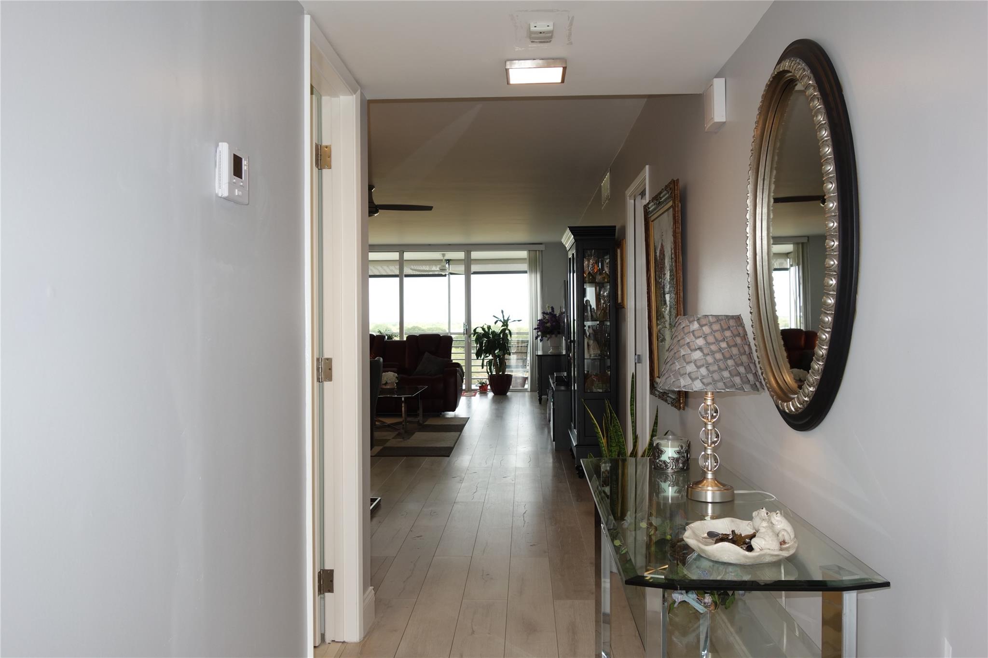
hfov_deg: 65.5
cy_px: 329
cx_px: 494
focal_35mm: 28
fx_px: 768
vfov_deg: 46.4
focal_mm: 10.4
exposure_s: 1/100
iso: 125
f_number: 3.5
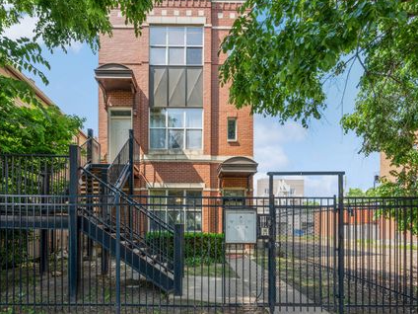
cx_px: 187
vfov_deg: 72.9
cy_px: 151
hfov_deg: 88.8
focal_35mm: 18
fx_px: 212
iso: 100
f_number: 11
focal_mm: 15.5
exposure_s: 1/25
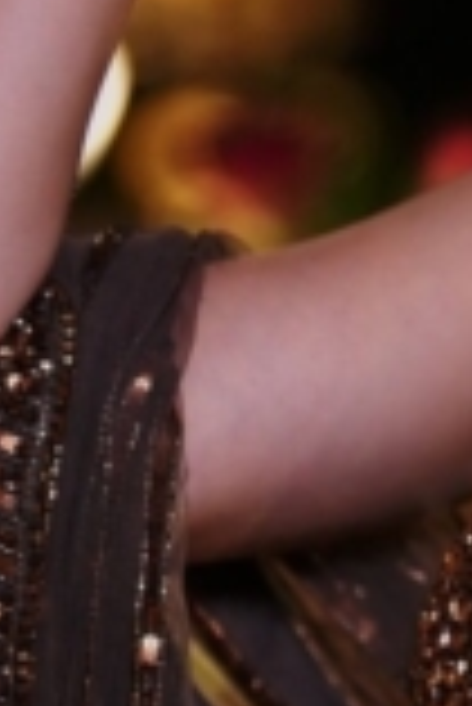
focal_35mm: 287
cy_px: 405
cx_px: 796
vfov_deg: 7.2
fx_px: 5631
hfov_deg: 4.8
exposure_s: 1/160
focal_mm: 50
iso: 800
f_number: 1.2
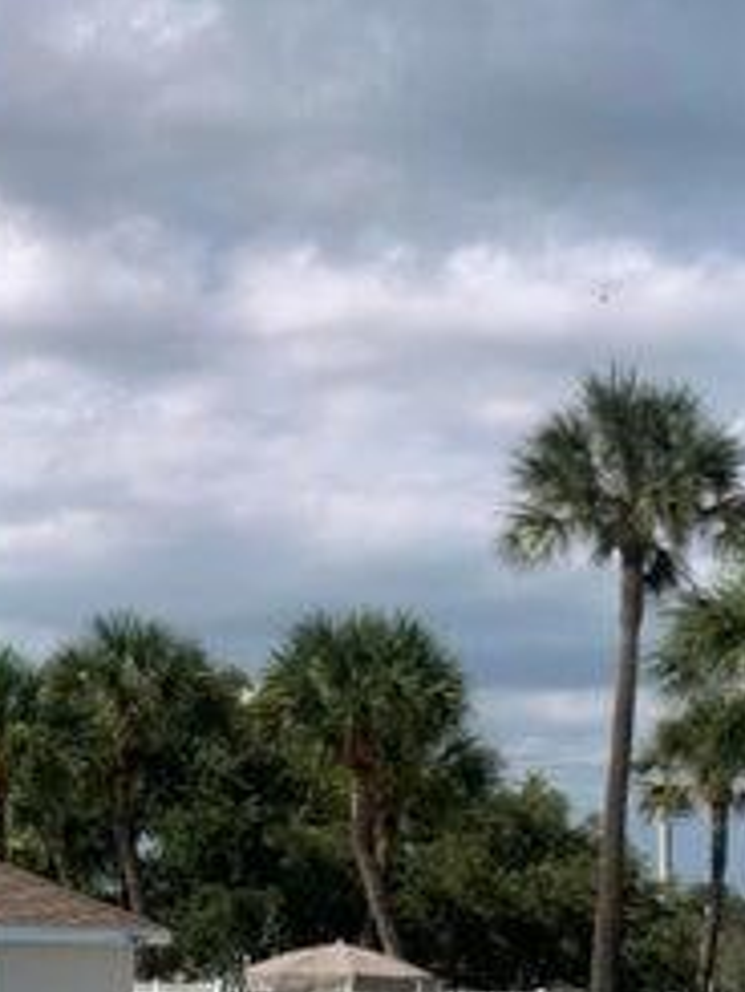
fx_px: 1462
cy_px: 700
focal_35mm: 51
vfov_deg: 36.9
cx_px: 283
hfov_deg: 28.5
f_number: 1.8
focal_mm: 4.25
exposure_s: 1/4098
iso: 25
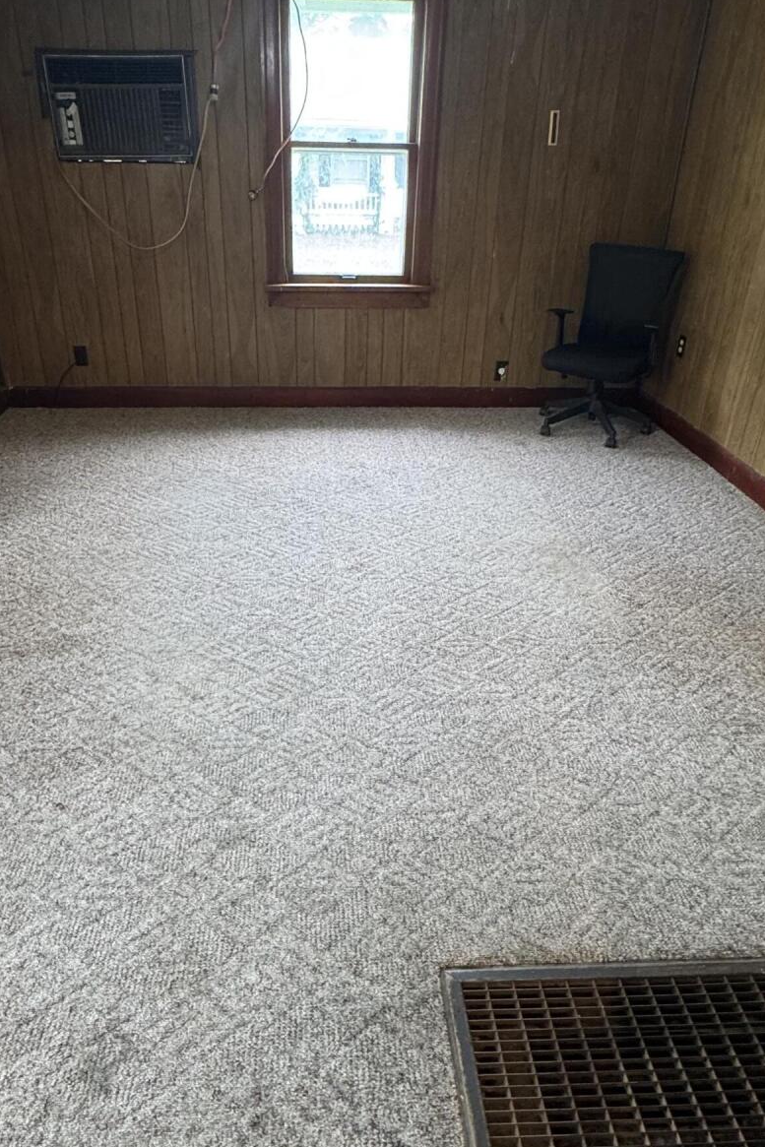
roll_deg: -0.1
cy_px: 595
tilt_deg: -30.1
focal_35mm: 25
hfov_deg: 51.3
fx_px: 797
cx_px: 357
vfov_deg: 71.5
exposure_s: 1/60
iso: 250
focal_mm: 2.22
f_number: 2.2
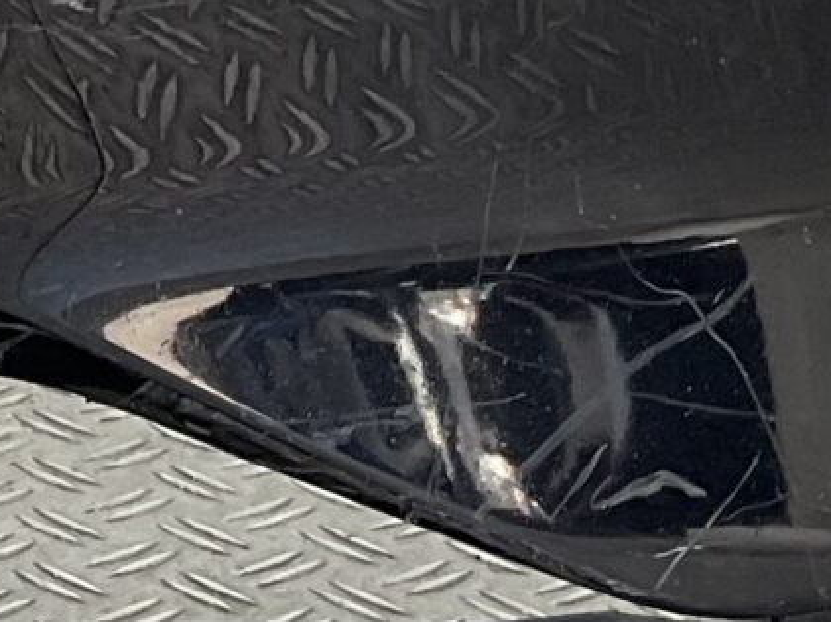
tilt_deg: -5.6
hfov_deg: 10.8
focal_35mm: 176
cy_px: -600
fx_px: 4223
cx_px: -408
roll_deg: -1.8
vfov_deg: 8.1
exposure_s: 1/135
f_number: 1.8
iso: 16
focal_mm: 3
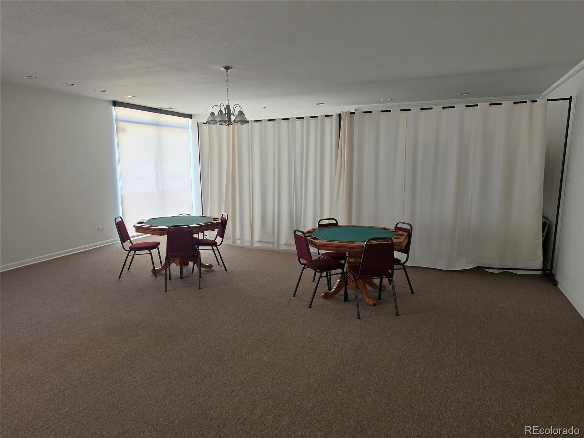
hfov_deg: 73.9
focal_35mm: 23
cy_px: 219
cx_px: 292
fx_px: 388
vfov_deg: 58.9
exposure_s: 1/120
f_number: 1.4
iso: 250
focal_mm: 6.5
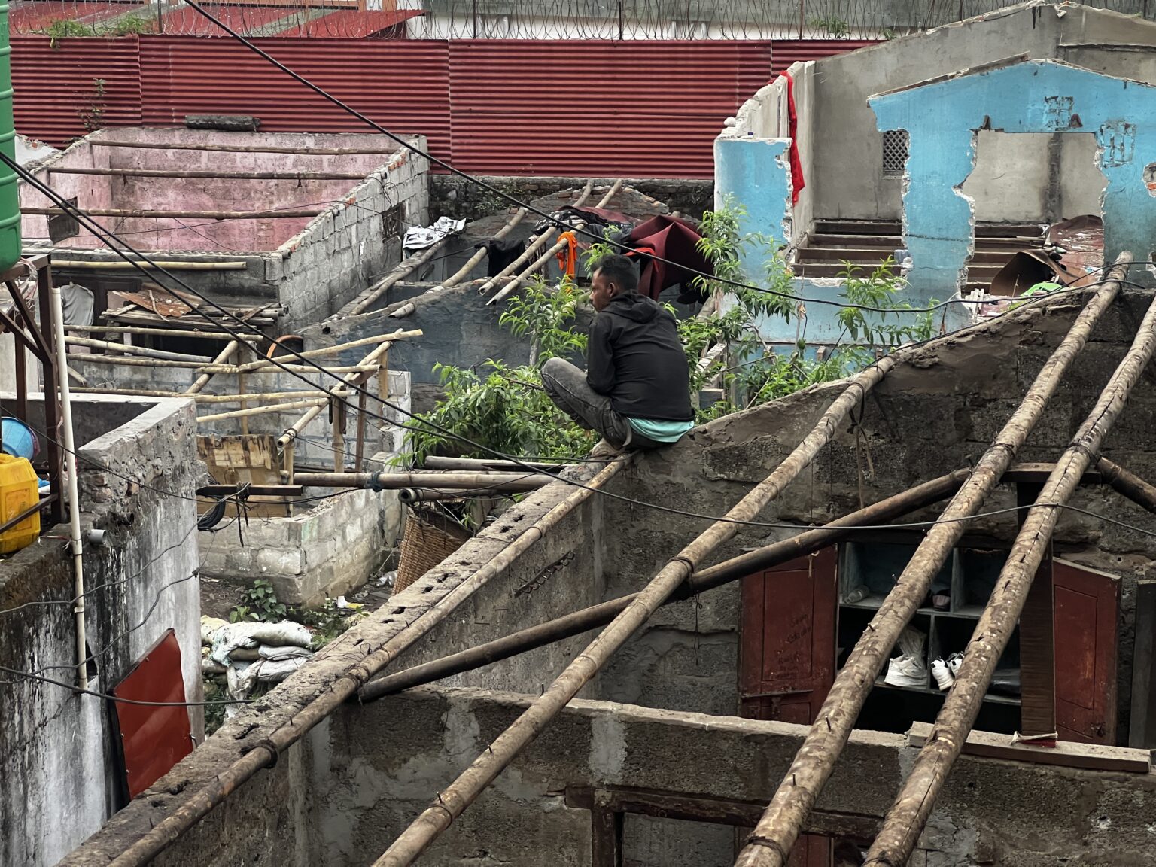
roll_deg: +0.3
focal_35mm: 77
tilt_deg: -13.2
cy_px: 434
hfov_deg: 25.3
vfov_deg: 19.1
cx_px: 578
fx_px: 2571
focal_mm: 9
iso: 200
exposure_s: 1/92
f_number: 2.8
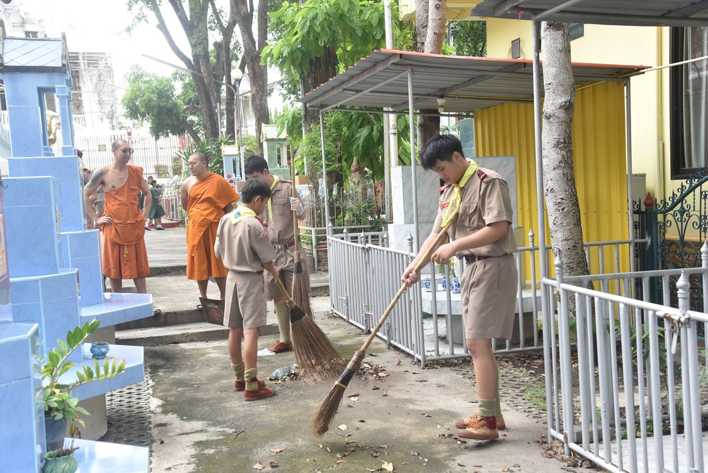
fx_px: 866
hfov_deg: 44.5
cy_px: 236
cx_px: 354
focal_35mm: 44
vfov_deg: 30.5
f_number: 4.5
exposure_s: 1/320
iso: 800
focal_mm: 44
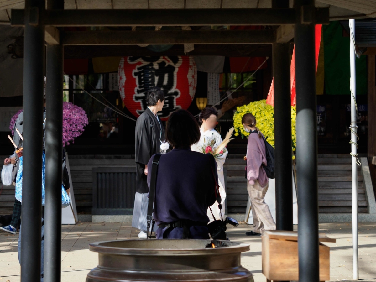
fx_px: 1347
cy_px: 141
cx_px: 188
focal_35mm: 124
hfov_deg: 15.9
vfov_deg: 12.0
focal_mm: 62
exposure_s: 1/500
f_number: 2.8
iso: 200
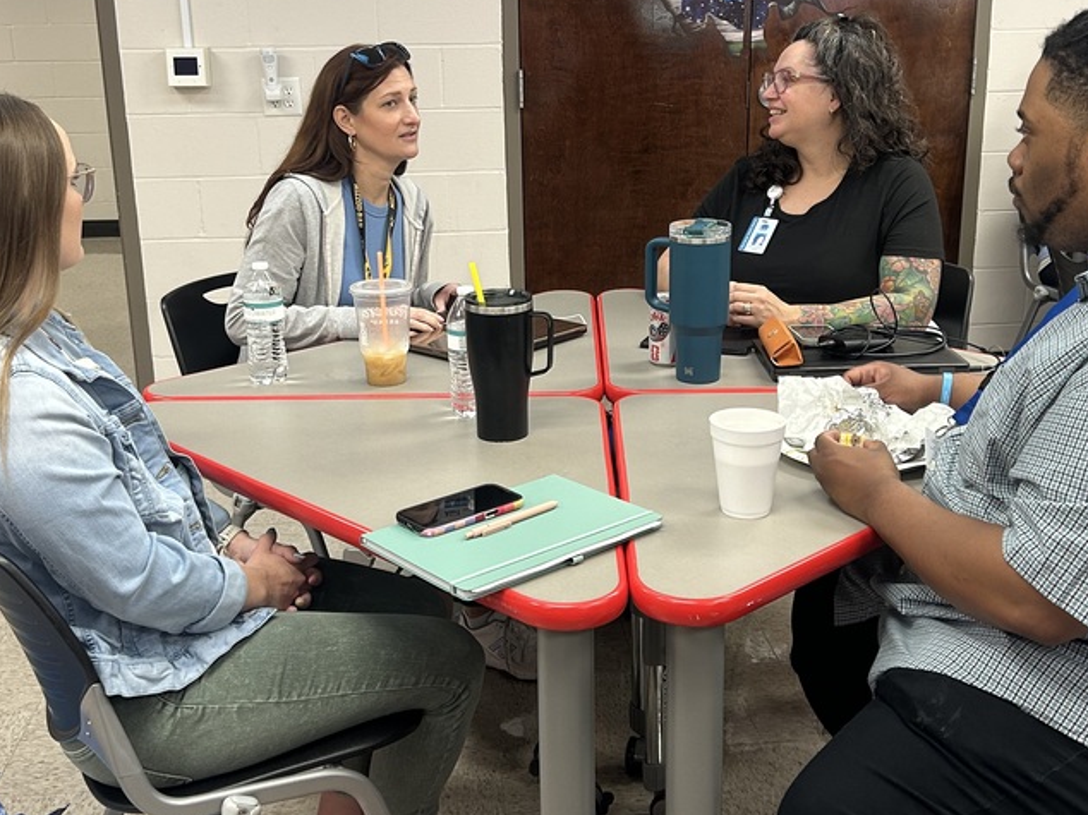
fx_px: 1320
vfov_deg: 34.3
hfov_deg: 44.8
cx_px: 537
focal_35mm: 42
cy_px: 359
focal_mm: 5.7
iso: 125
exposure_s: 1/60
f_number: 1.5
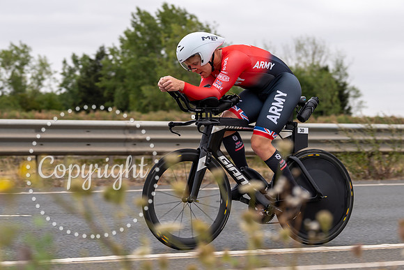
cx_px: 205
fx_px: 1177
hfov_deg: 19.5
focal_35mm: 105
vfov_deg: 13.1
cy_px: 122
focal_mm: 70
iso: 100
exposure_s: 1/800
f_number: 3.5
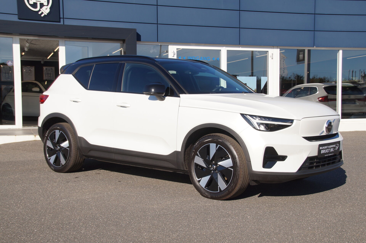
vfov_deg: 25.7
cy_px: 122
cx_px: 183
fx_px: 533
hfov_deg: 37.9
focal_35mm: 52
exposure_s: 1/250
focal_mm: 35
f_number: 8
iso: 100
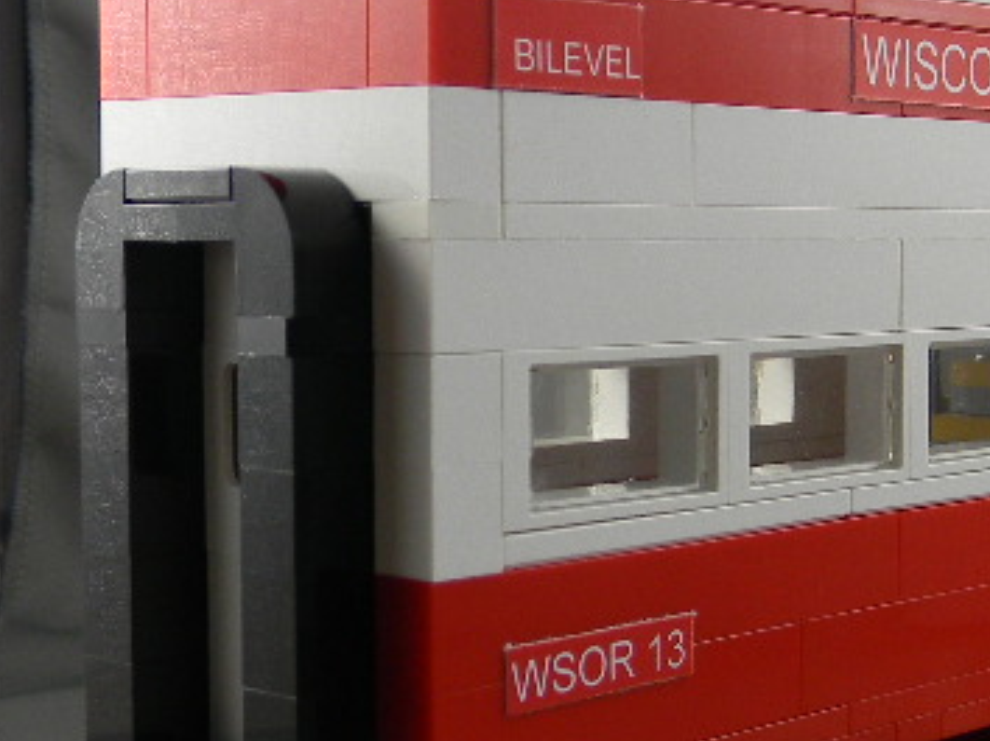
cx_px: 878
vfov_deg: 18.2
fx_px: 2315
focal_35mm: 81
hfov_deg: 23.5
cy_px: 408
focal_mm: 5
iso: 87
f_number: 3.5
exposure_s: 1/30
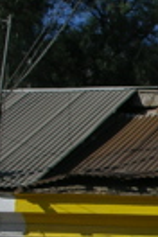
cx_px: 348
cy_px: 206
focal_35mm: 177
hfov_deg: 7.4
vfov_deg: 11.5
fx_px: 1165
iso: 50
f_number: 6.3
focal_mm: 9
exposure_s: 1/186
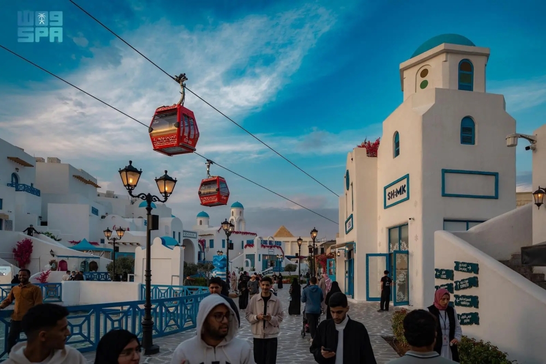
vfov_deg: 19.4
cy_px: 182
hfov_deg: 28.9
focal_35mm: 70
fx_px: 1061
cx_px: 273
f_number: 2.8
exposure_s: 1/200
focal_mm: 70
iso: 1250
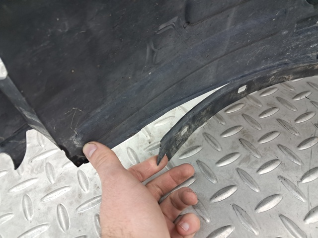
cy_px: 119
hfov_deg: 65.4
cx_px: 159
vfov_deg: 51.3
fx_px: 248
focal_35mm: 27
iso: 320
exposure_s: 1/50
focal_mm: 4
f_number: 1.8
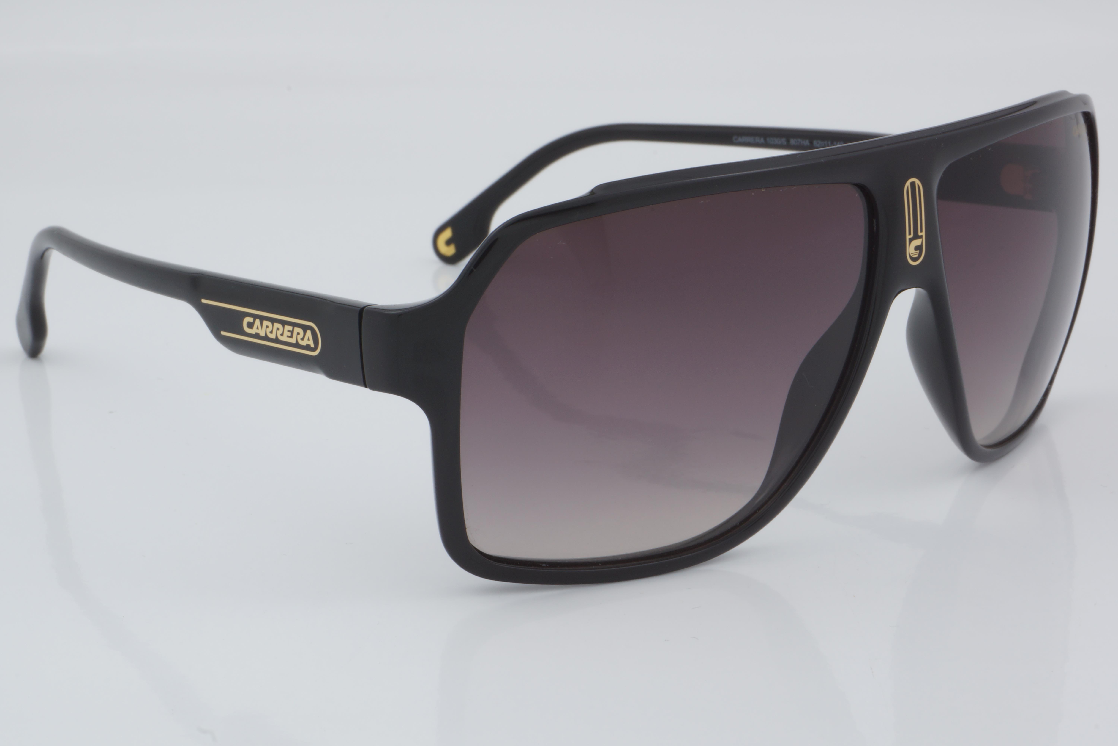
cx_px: 559
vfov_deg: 16.6
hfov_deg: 24.6
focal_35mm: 82
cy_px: 373
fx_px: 2562
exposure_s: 1/4
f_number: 32
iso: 100
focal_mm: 55
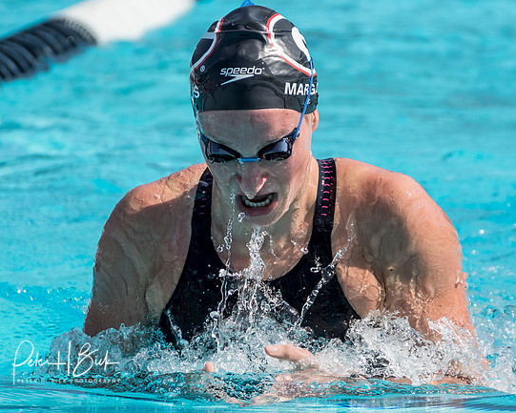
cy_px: 200
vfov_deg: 2.1
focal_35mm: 752
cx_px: 249
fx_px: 11486
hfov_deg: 2.6
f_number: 5.6
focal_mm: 280
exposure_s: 1/1250
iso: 250
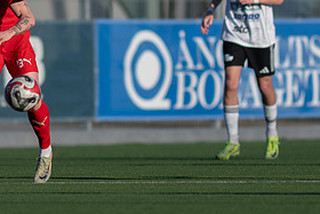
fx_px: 11072
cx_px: -2
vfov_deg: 1.1
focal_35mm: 1245
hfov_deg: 1.7
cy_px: 46
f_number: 3.2
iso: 100
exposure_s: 1/1600
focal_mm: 300
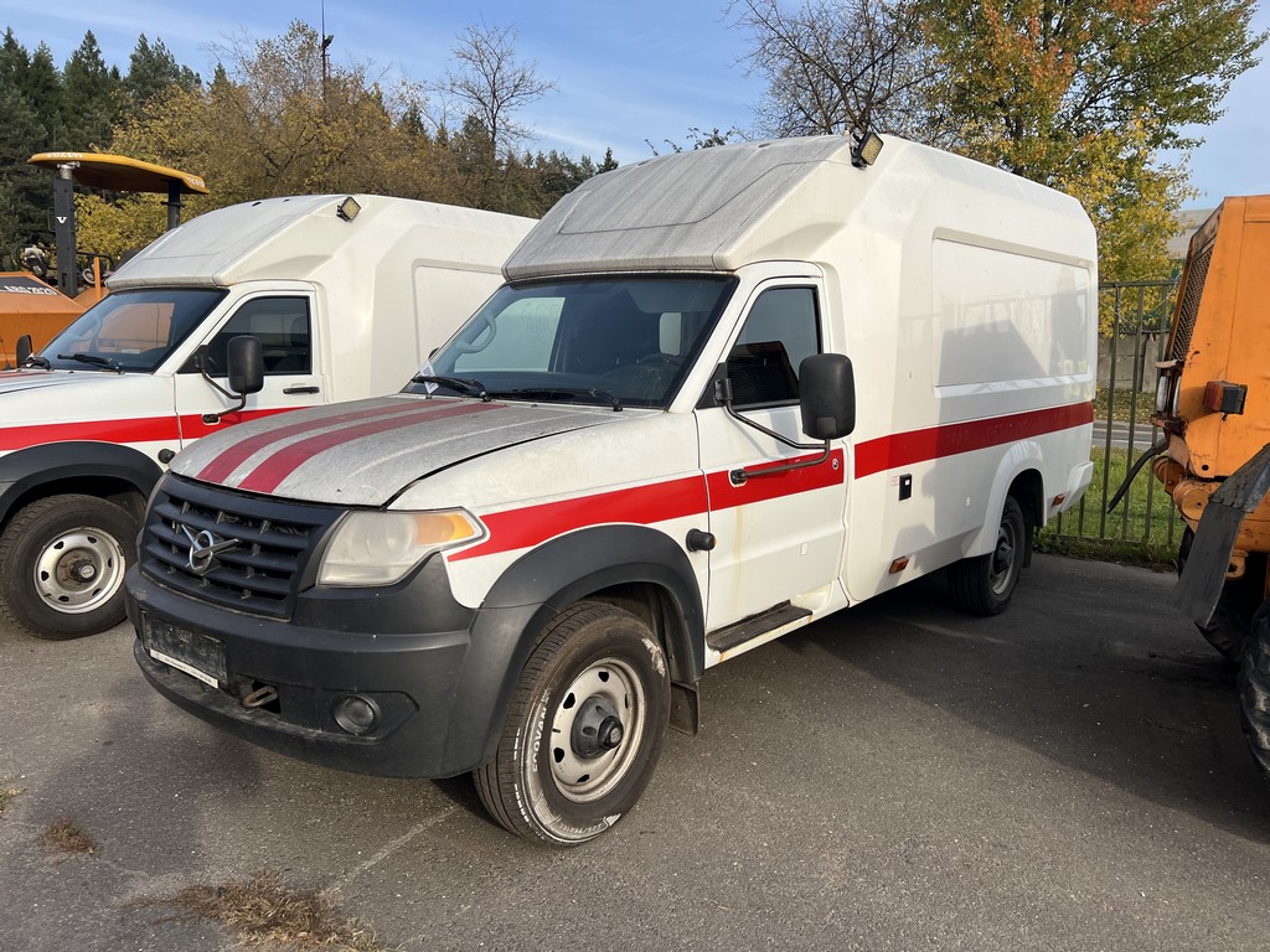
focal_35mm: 26
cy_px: 476
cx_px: 635
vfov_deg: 53.1
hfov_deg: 67.3
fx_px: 954
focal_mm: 5.7
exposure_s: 1/2404
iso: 50
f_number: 1.5
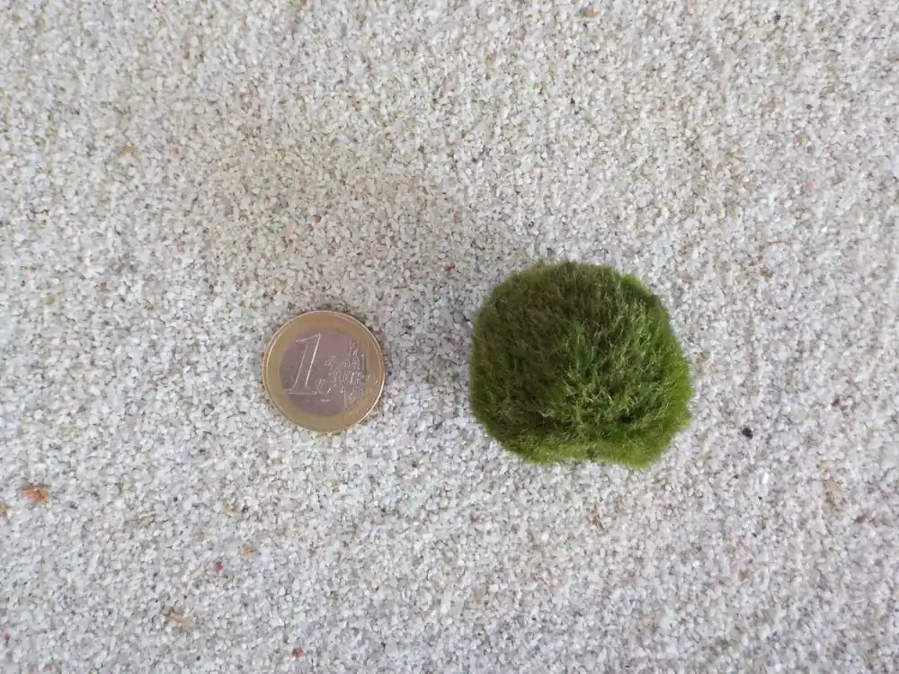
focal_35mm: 30
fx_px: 779
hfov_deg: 60.0
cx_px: 450
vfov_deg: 46.8
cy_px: 337
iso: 140
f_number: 3.3
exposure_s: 1/30
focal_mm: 4.1
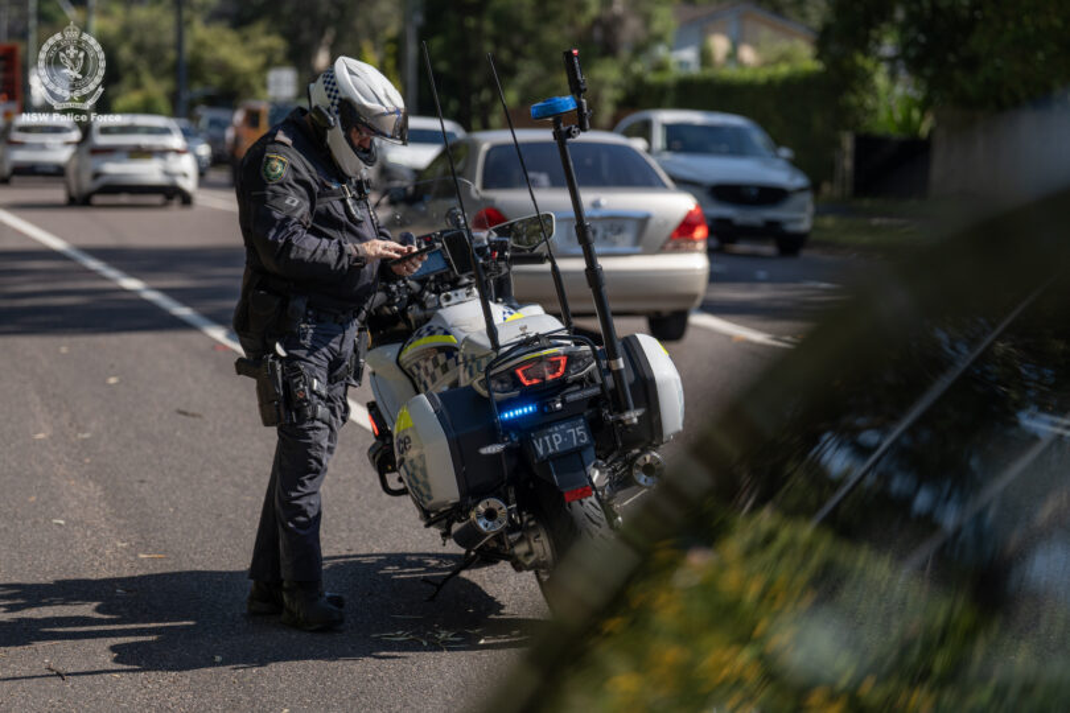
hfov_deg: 18.8
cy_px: 356
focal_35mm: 109
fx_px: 3239
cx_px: 535
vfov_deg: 12.6
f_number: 2.8
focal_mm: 109
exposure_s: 1/2500
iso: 200
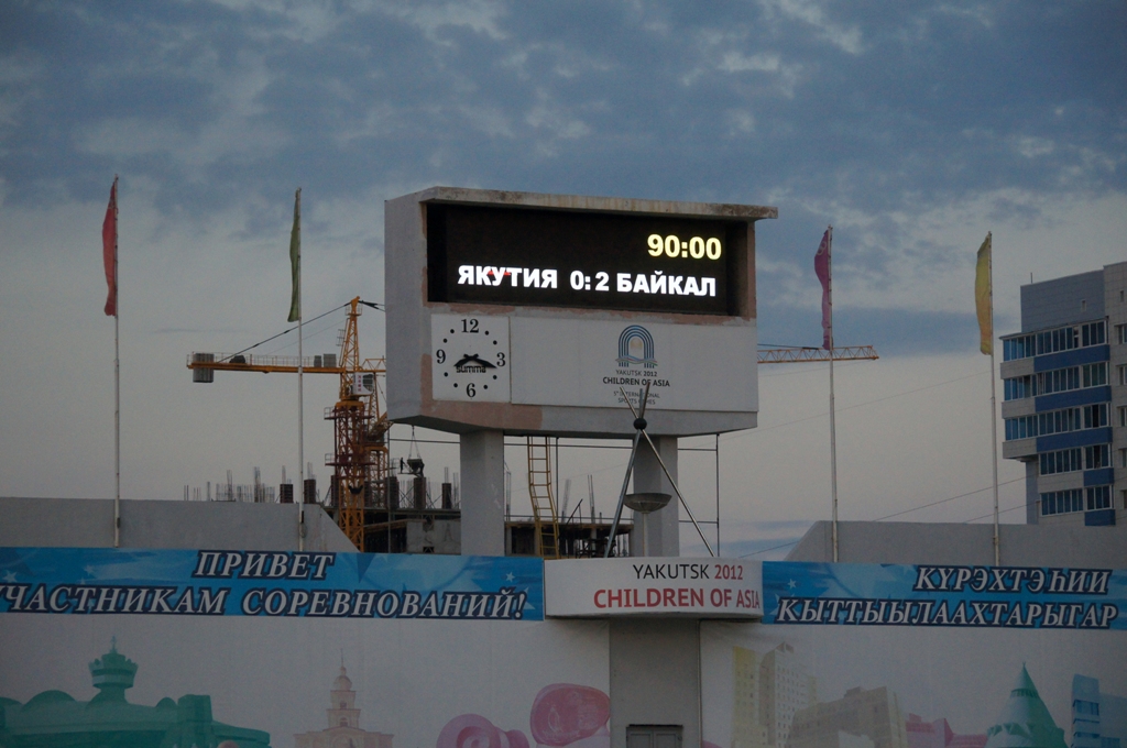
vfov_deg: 10.1
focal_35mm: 135
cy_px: 374
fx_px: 4221
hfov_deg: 15.2
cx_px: 564
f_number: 4.5
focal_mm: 90
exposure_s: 1/1250
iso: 1600
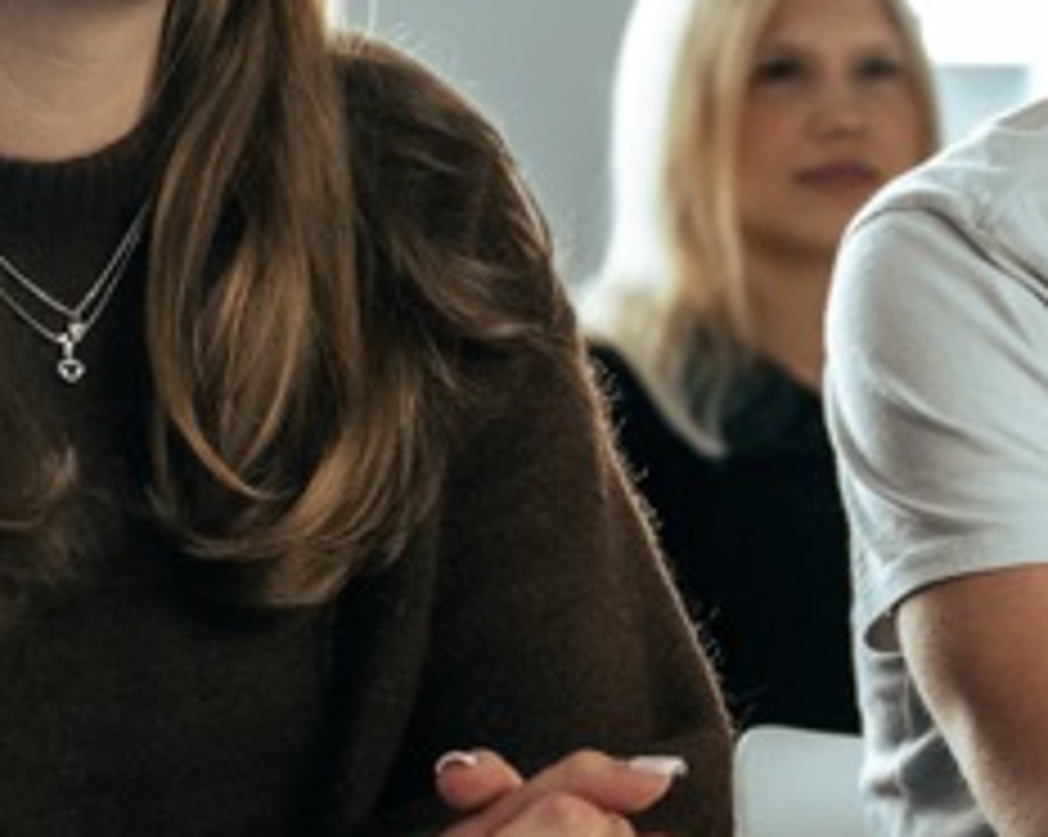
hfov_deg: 8.3
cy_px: 322
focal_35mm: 232
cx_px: 193
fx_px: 7190
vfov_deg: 6.7
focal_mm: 45
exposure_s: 1/200
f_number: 2.8
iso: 800
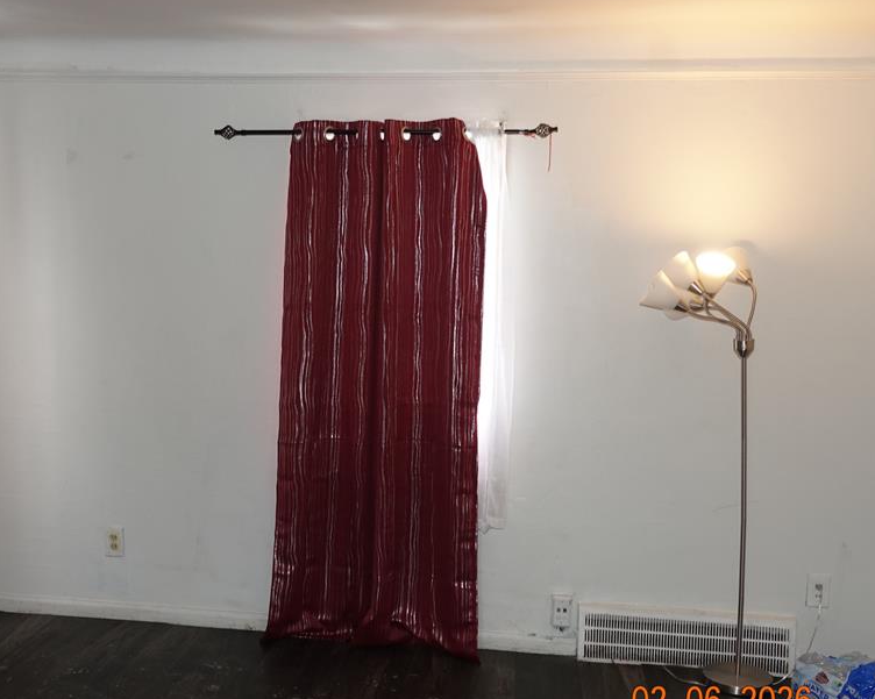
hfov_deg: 39.9
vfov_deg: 32.7
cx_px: 293
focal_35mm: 46
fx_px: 1191
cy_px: 384
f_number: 3.2
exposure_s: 1/40
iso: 400
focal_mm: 13.31
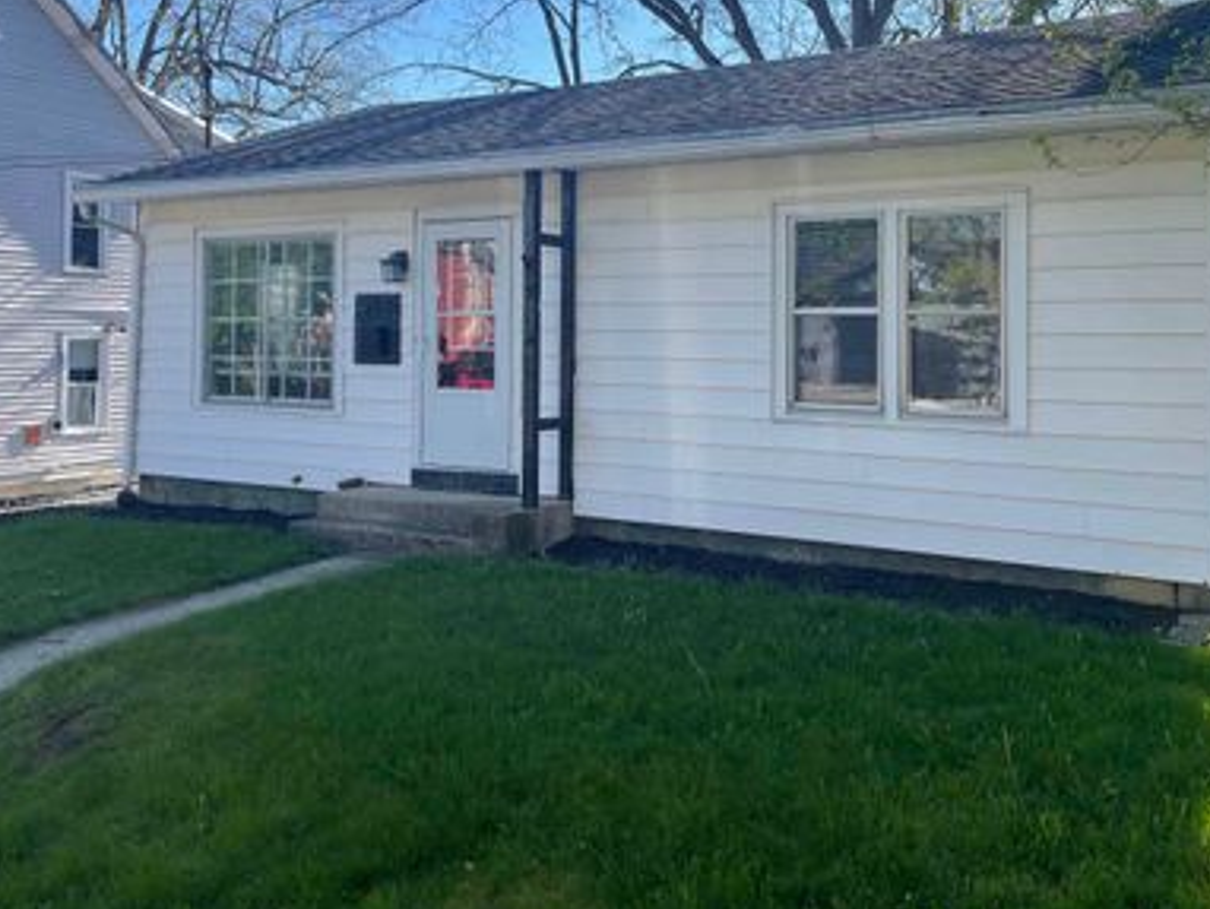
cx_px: 627
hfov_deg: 53.9
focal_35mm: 34
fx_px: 1189
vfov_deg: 41.5
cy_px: 328
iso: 32
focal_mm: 4.2
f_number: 1.6
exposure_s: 1/1335
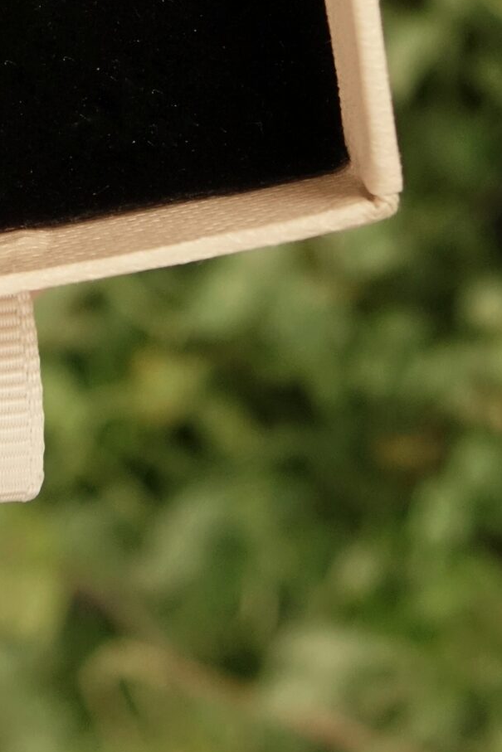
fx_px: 2007
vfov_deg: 20.1
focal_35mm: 96
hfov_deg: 13.6
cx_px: -182
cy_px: -125
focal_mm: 12.56
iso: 800
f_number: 2.8
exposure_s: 1/1000
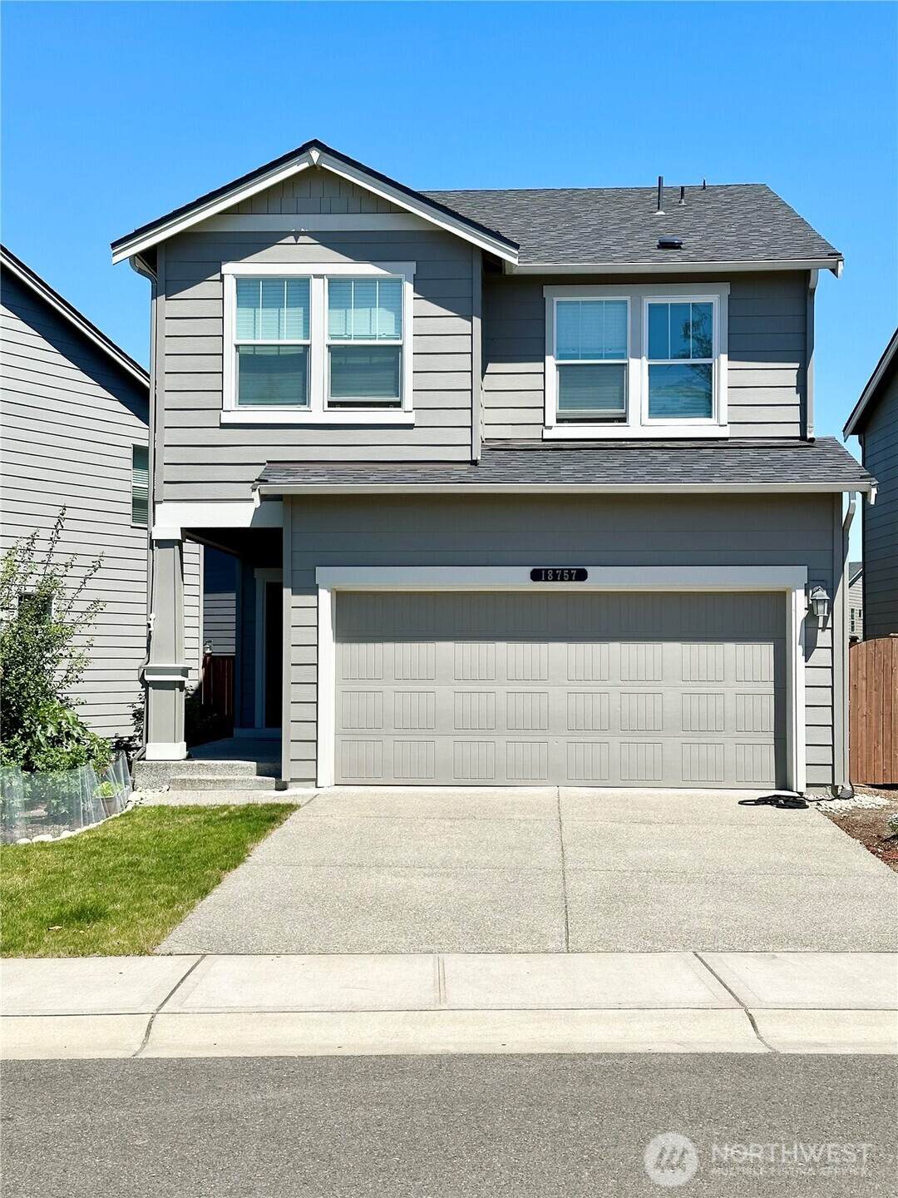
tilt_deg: +2.6
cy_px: 599
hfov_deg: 30.3
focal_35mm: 48
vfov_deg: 39.7
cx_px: 449
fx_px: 1660
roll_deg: -1.0
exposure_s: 1/4785
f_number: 1.78
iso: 64
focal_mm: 6.86
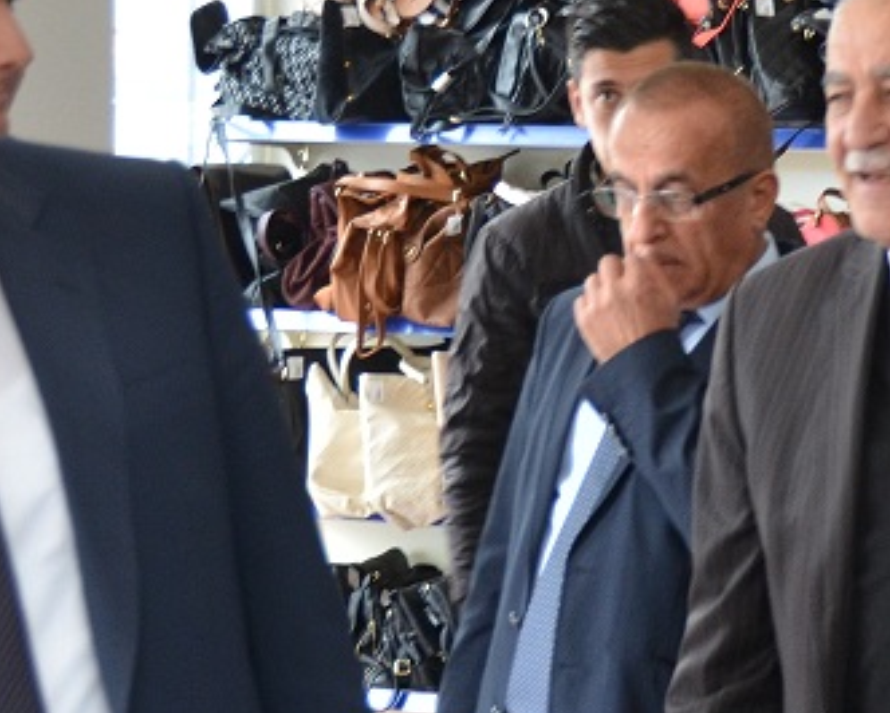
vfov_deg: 10.5
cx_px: 1003
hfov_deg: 12.9
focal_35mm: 146
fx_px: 3848
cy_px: 638
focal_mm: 28
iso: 640
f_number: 4
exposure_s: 1/60
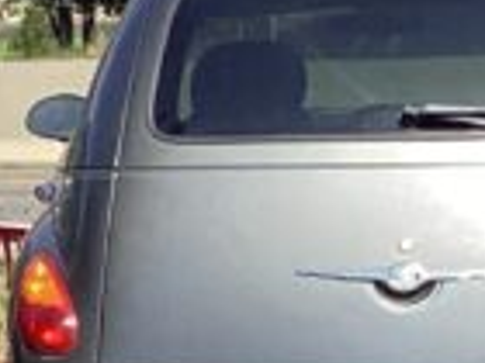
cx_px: -1150
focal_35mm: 226
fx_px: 3166
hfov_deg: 7.3
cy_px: 570
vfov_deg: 6.5
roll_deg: +1.9
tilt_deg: -10.1
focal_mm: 3.3
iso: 25
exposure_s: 1/708
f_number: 2.4
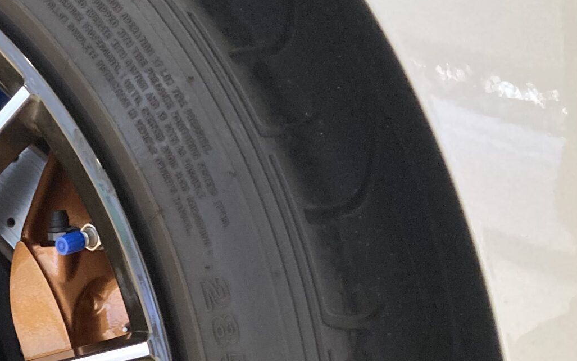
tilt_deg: -15.6
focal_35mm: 74
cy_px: 419
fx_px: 1164
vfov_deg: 16.9
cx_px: -138
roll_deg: +0.3
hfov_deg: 24.8
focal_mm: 3.99
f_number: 1.8
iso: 200
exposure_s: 1/60
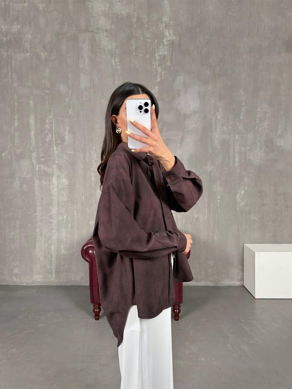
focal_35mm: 24
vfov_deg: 71.6
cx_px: 146
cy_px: 194
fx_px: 270
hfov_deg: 56.8
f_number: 1.78
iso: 160
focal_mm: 6.76
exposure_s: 1/121
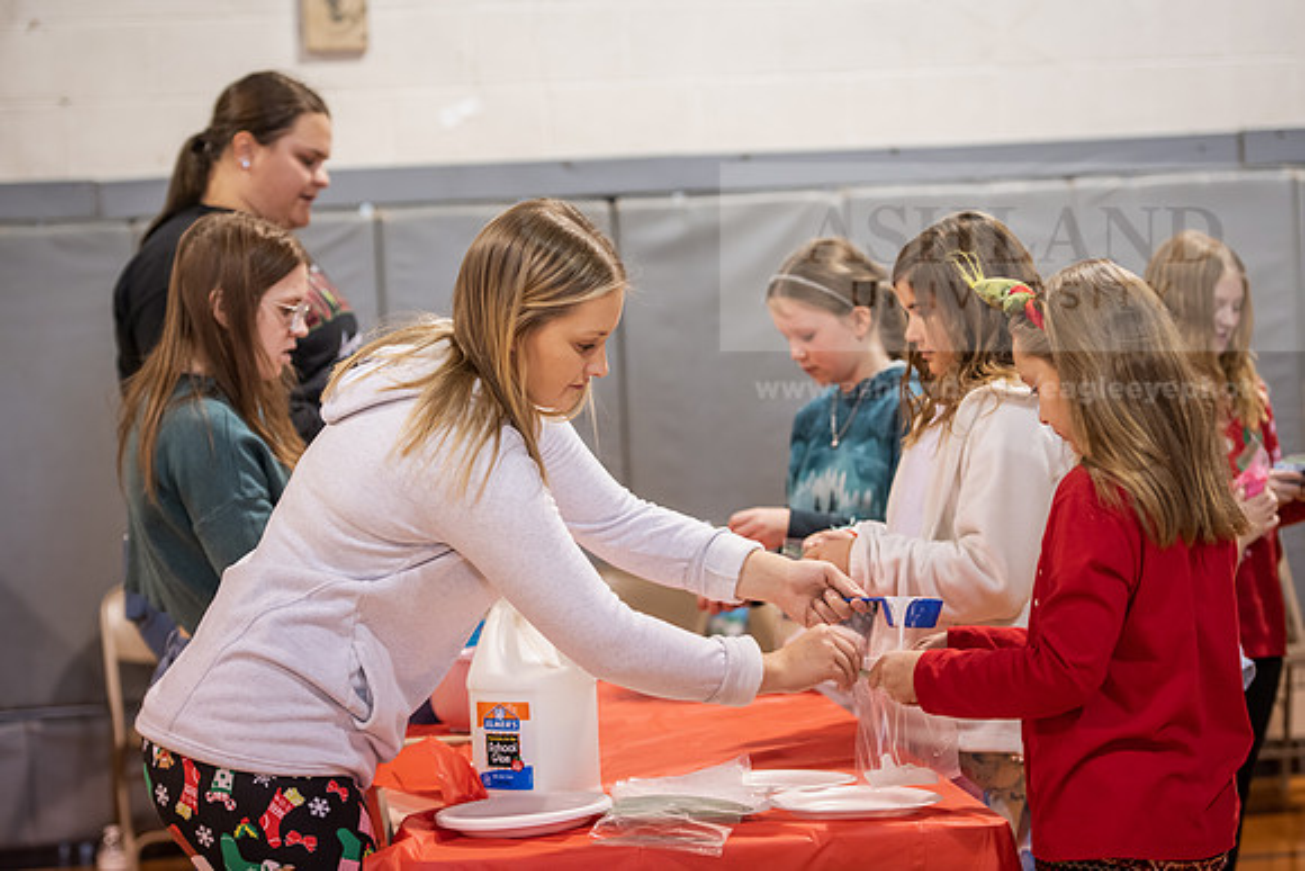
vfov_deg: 14.4
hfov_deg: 21.5
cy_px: 436
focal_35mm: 95
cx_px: 652
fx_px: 3444
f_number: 3.2
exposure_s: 1/200
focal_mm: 95
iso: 1250
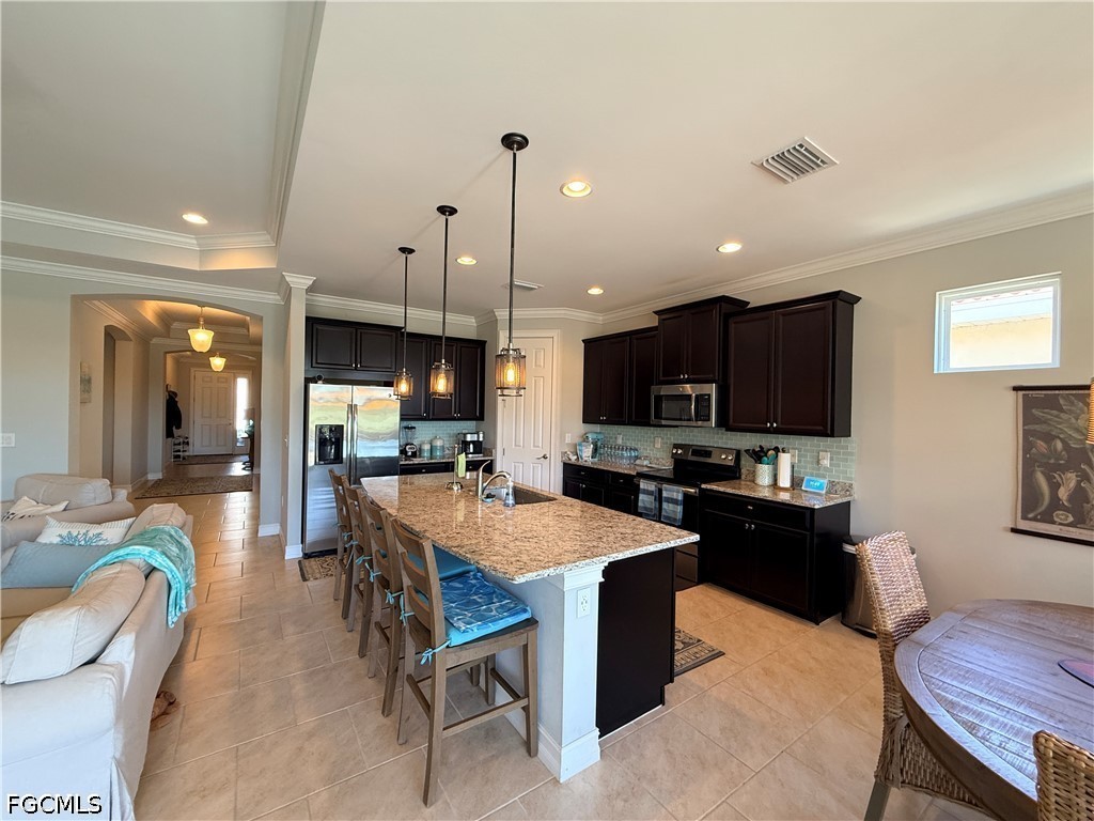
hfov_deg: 102.1
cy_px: 410
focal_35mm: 14
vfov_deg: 85.7
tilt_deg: +0.2
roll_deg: -1.5
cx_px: 547
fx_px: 442
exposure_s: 1/60
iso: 250
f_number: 2.2
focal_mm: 2.22
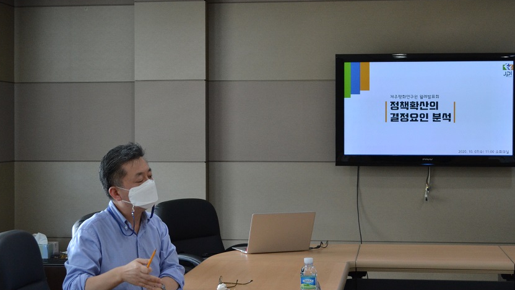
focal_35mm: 68
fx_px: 929
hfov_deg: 31.0
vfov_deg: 17.7
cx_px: 261
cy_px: 138
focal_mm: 36
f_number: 5
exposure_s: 1/60
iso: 1100
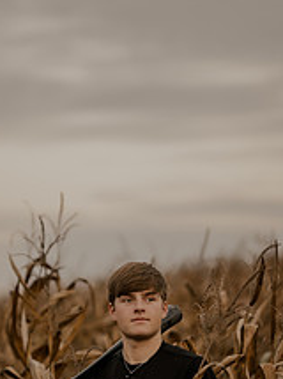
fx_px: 1879
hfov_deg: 8.6
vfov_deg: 11.5
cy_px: 264
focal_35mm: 172
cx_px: 113
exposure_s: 1/500
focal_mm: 85
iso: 800
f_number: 1.4
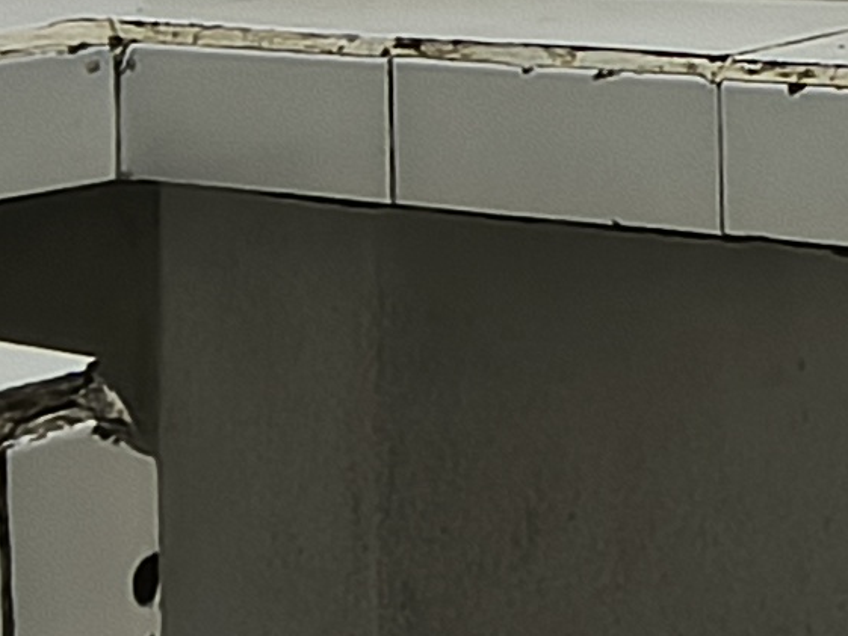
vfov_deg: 15.1
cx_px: 1106
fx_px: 2181
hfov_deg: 20.1
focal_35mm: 89
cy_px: -372
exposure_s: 1/30
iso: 458
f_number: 2.2
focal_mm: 2.13
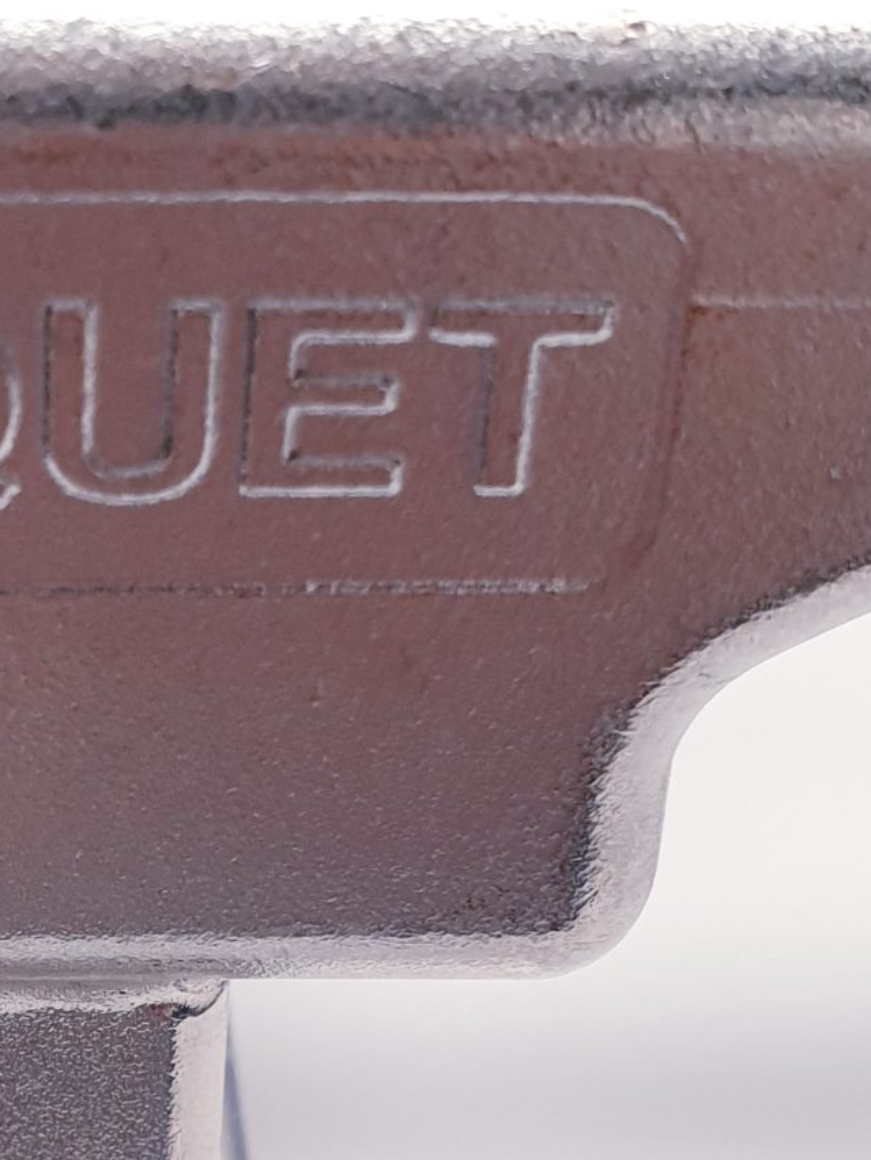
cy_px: 808
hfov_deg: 18.4
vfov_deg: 24.8
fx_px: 2616
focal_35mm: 78
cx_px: -5
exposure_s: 1/100
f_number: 2.4
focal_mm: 4.3
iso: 100
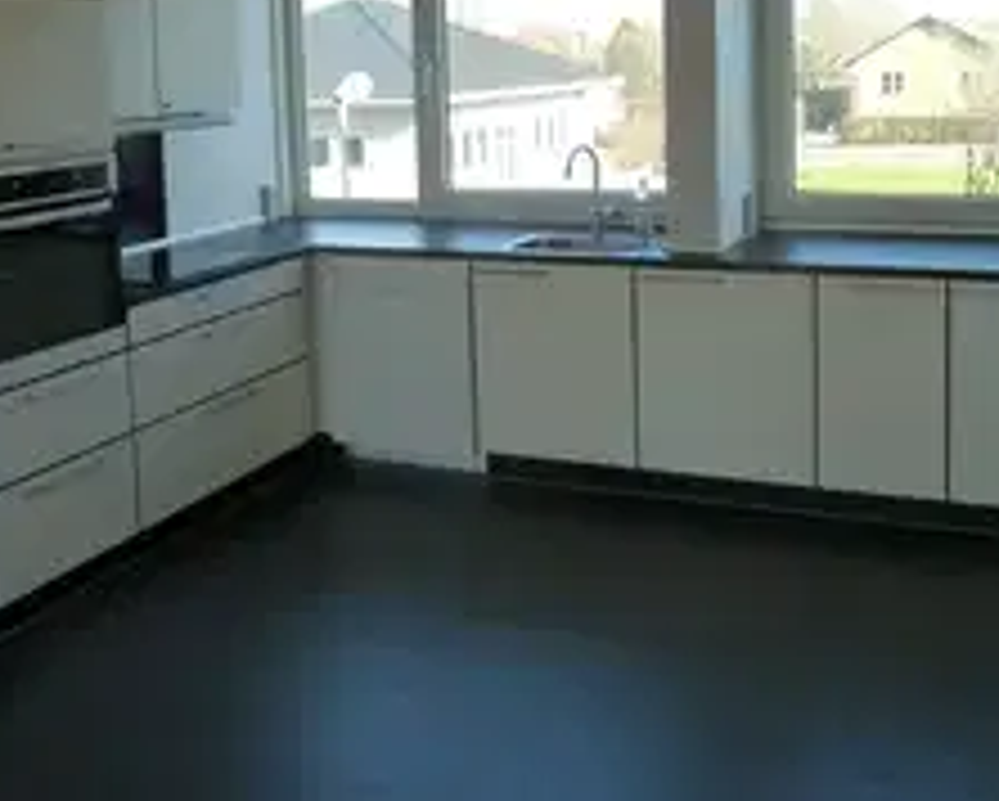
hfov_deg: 44.7
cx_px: 475
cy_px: 180
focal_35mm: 41
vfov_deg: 35.5
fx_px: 1213
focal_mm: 4.1
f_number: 3.3
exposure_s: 1/100
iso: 125
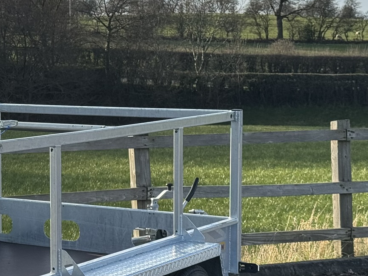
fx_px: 1201
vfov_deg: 13.1
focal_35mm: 113
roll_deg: +1.5
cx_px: -47
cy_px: 144
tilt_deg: -5.6
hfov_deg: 16.8
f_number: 1.78
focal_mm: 6.76
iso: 64
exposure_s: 1/2415
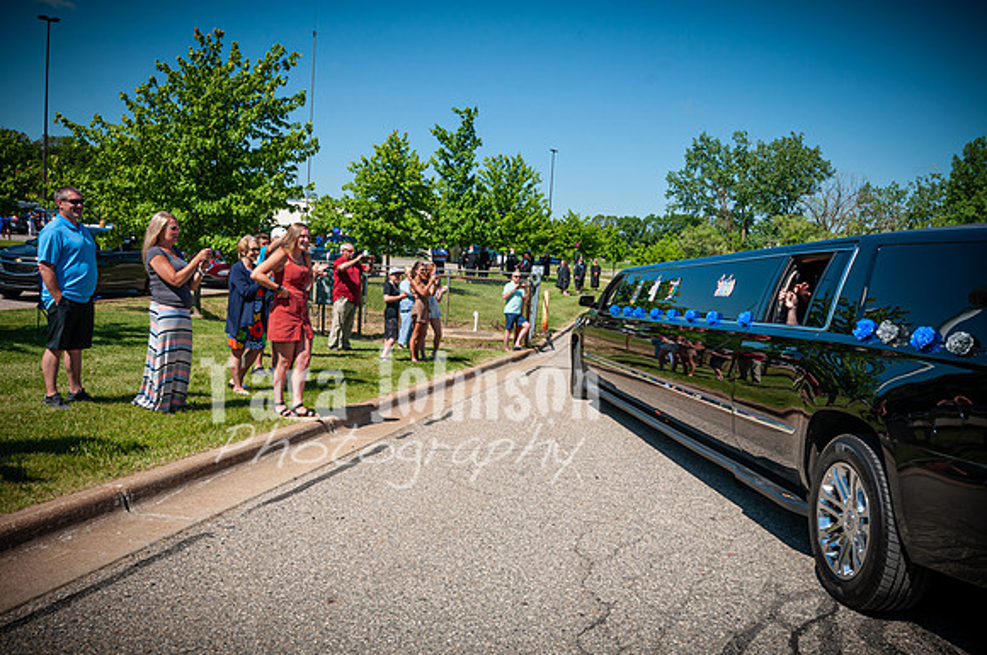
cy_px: 328
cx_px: 494
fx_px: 903
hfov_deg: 57.3
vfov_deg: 39.9
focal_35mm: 33
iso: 200
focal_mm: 22
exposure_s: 1/400
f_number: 10
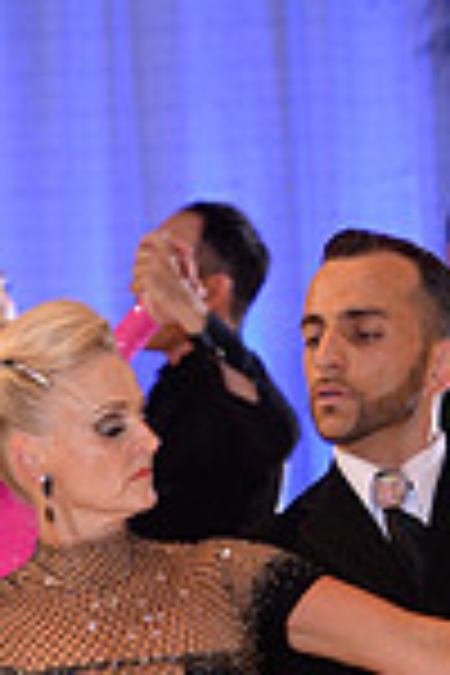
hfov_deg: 3.0
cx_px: 173
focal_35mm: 463
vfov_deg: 4.4
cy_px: 1084
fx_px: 8681
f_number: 4.5
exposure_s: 1/200
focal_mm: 120
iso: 1250
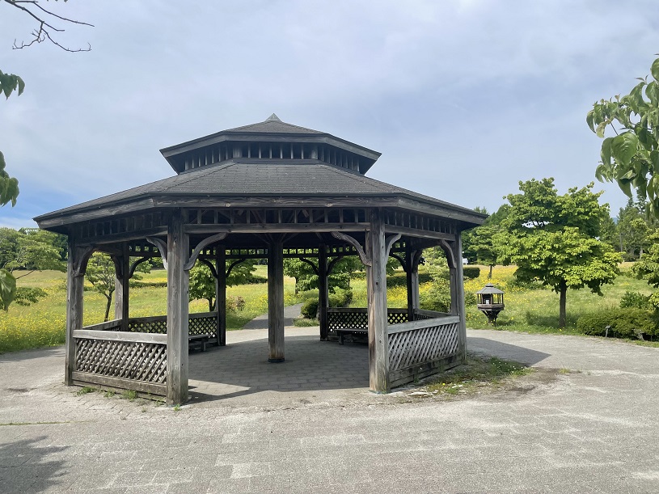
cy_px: 247
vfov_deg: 53.1
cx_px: 330
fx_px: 495
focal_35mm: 26
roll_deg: +1.8
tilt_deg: +6.0
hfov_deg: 67.3
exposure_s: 1/3861
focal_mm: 4.2
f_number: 1.6
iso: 32
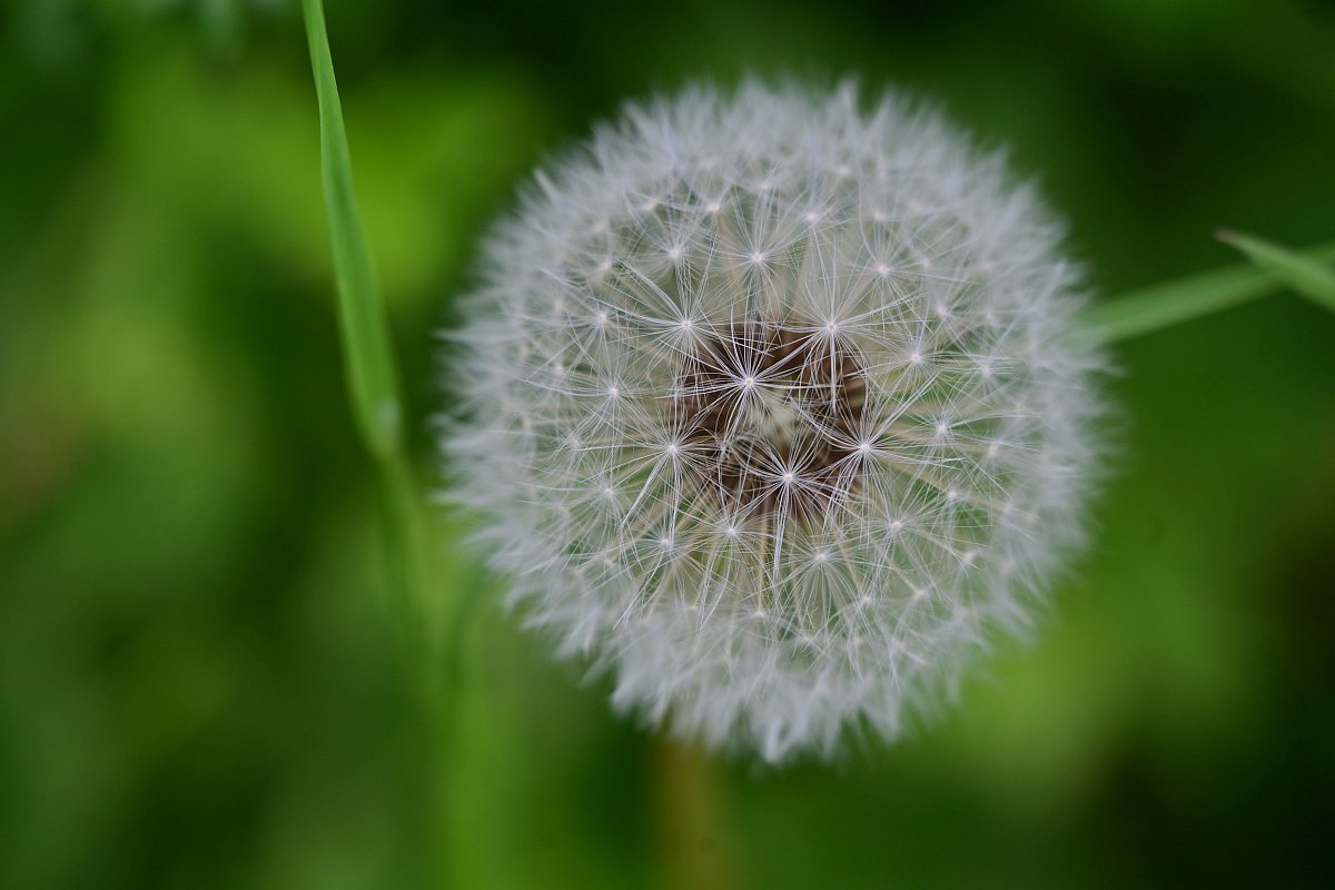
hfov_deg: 5.2
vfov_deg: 3.4
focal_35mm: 400
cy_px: 445
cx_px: 668
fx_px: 14832
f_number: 5.6
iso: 220
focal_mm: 400
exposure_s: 1/400
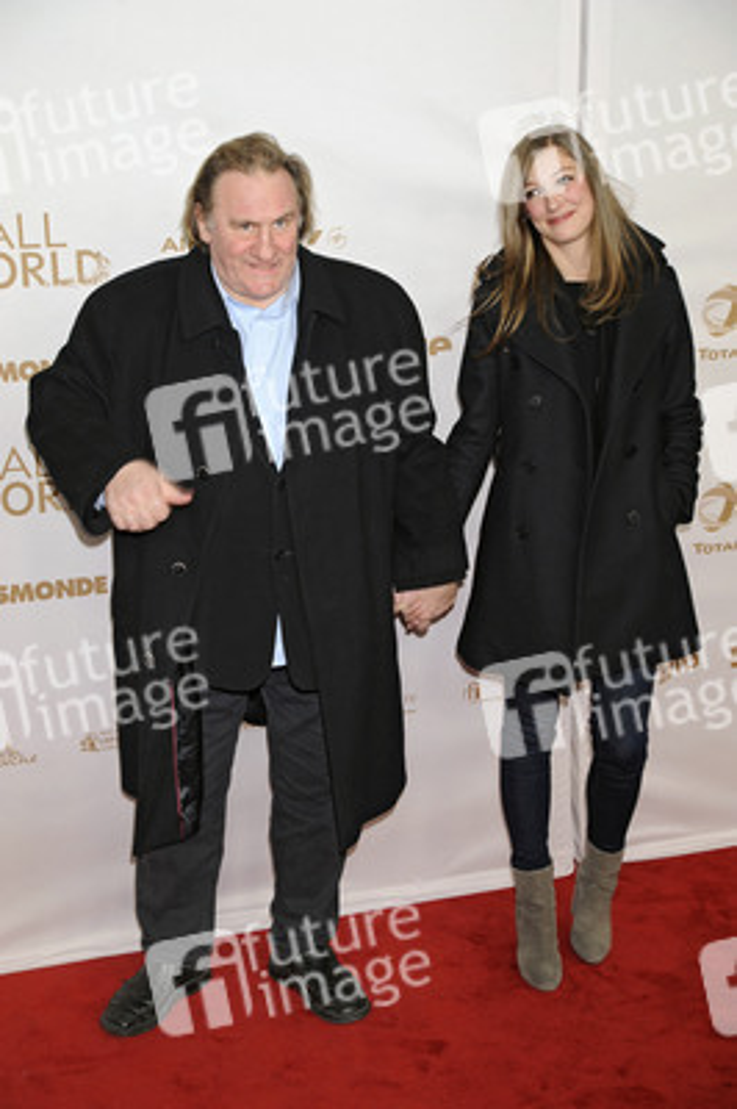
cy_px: 554
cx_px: 368
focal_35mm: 56
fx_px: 1723
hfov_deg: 24.2
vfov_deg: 35.7
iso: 500
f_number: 5.6
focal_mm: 56
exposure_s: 1/160
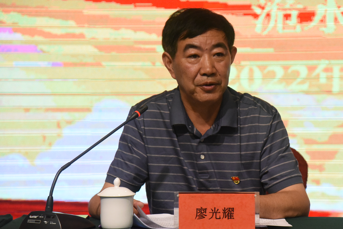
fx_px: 1430
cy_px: 121
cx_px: 206
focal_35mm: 150
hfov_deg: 13.7
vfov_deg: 9.2
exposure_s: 1/1600
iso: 10000
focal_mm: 120
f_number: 5
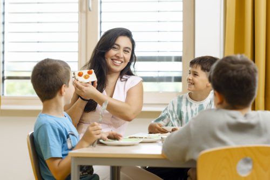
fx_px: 637
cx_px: 135
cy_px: 90
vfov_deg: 16.1
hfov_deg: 23.9
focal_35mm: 85
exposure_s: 1/125
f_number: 2.8
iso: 100
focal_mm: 85
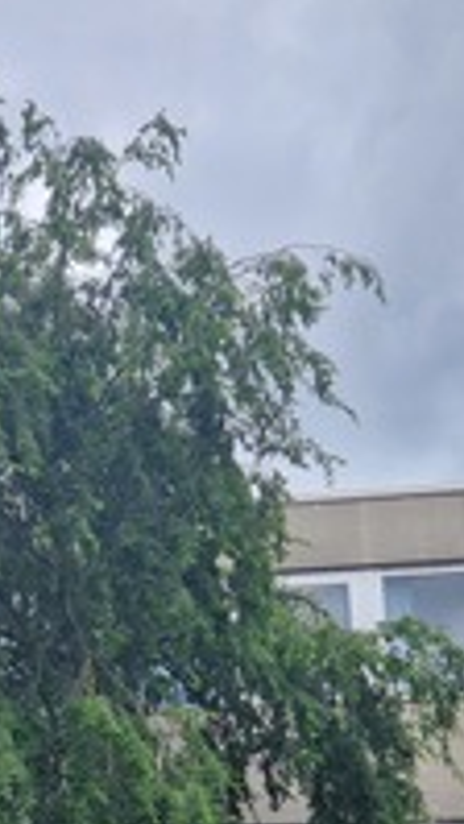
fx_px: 1377
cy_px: 807
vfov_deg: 31.1
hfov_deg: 18.3
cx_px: -64
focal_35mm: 63
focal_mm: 5.4
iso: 50
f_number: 1.8
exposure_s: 1/1100
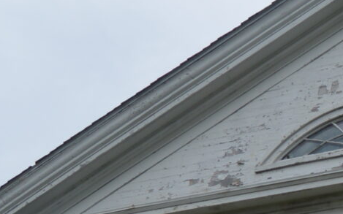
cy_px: 467
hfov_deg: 12.7
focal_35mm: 150
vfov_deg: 8.2
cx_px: 614
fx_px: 1402
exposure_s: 1/200
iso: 100
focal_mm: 18
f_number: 7.1
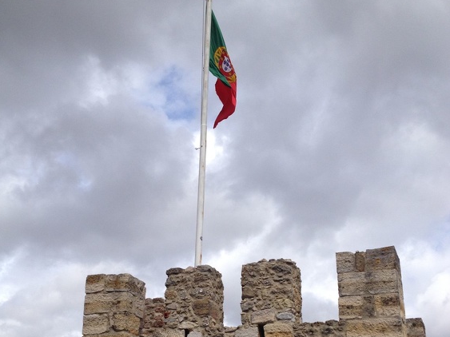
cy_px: 267
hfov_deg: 40.4
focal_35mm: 47
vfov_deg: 30.2
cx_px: 224
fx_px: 611
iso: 50
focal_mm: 4.28
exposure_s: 1/2762
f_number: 2.4
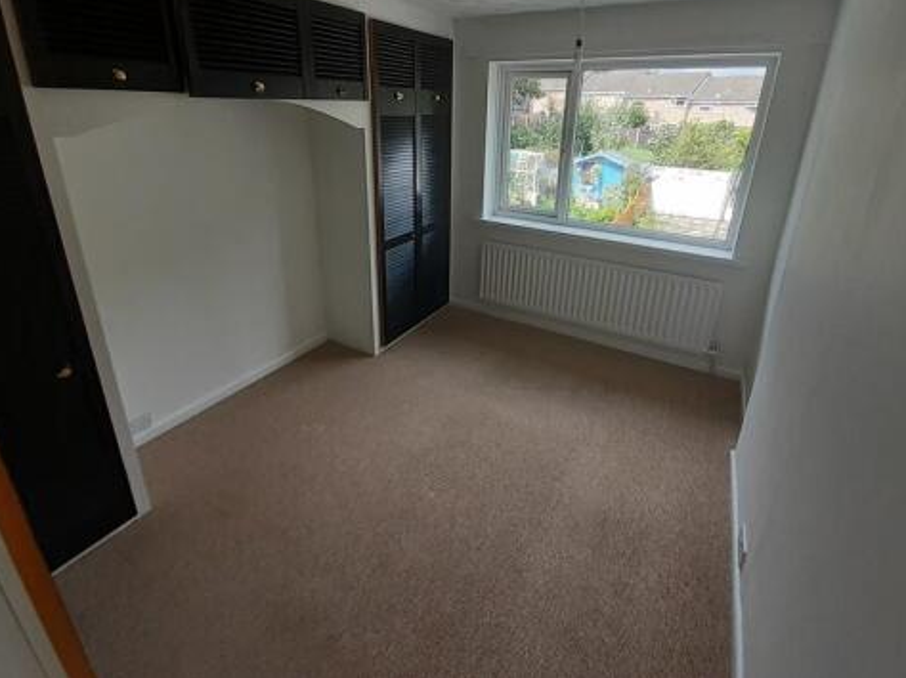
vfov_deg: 77.0
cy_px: 265
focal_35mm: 16
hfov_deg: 94.5
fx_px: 419
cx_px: 456
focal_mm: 1.13
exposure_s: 1/109
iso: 40
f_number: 2.2
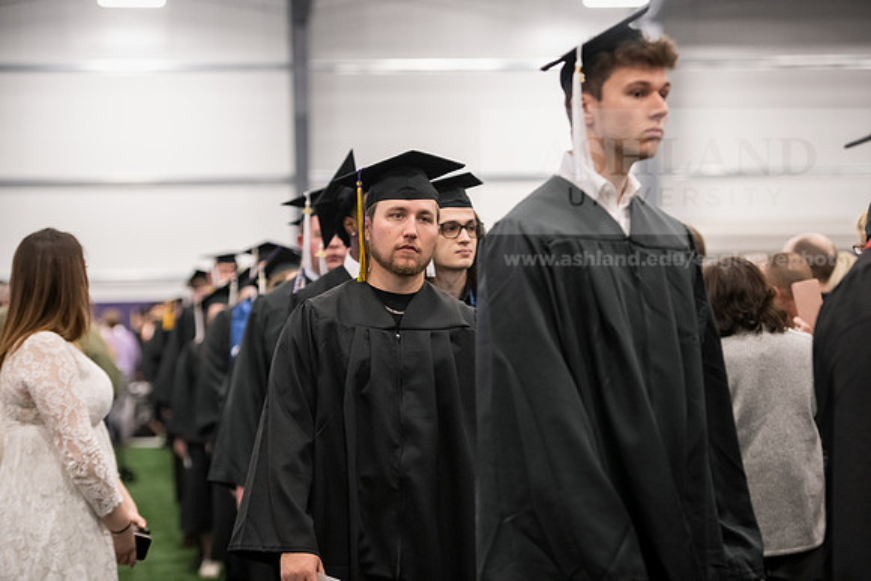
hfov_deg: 20.0
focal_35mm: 102
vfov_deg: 13.4
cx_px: 436
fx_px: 2468
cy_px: 290
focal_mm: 102
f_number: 3.2
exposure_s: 1/200
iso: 3200
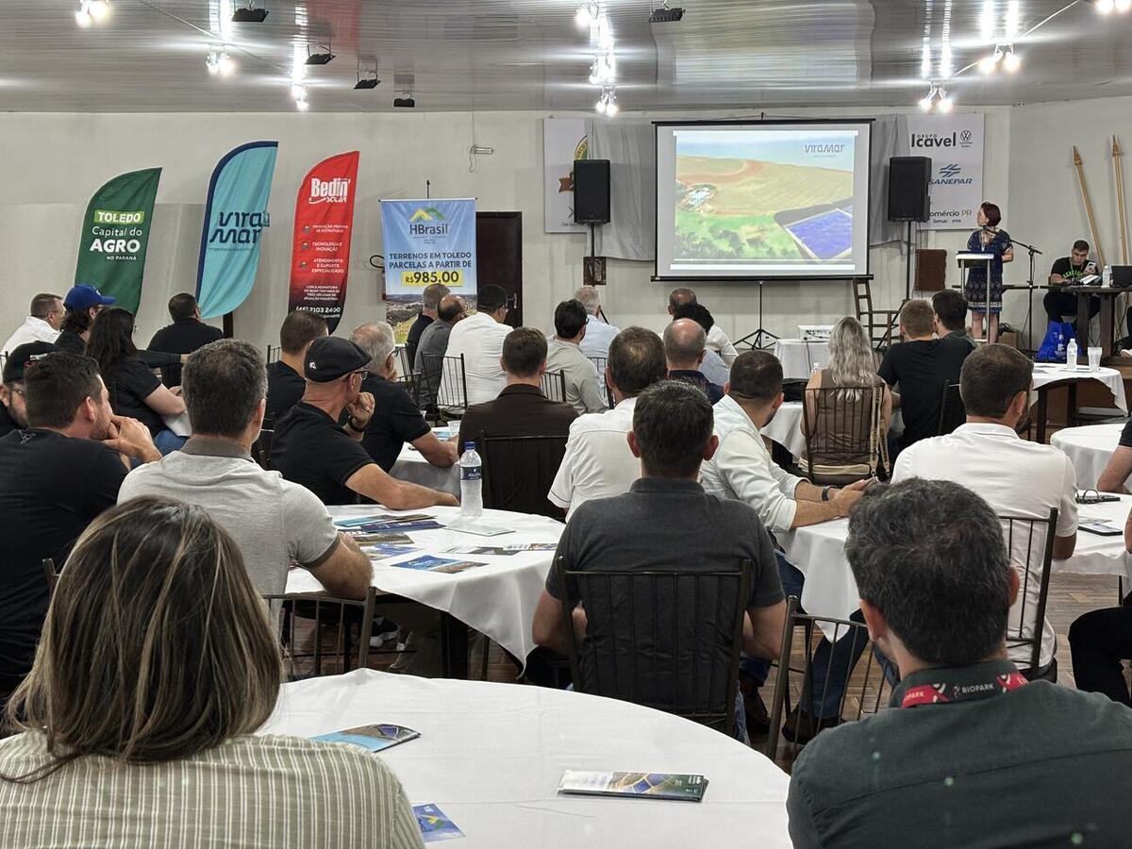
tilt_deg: -6.8
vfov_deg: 28.0
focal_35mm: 52
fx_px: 1700
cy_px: 424
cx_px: 566
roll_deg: +0.1
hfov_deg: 36.8
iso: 125
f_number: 1.6
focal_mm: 5.96
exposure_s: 1/40
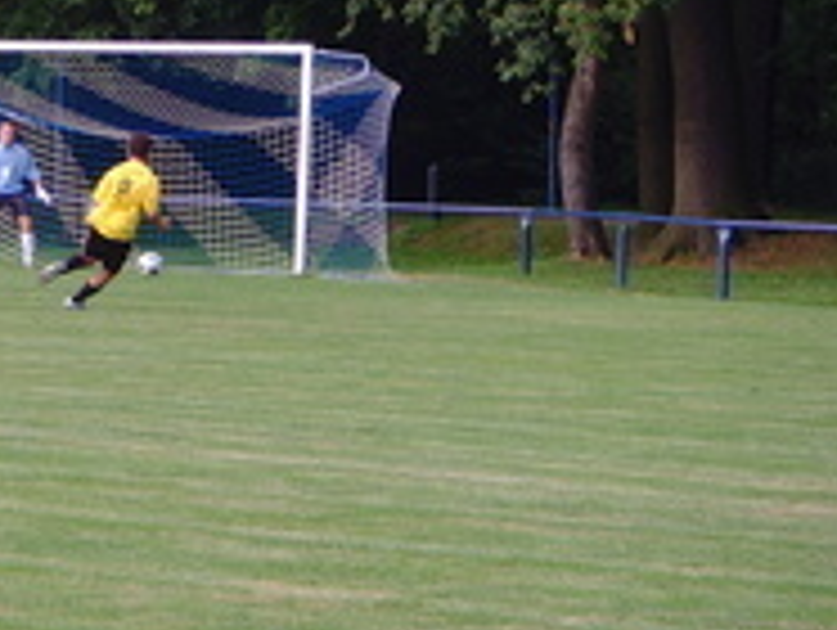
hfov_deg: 9.1
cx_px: -176
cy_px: 25
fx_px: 5205
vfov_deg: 6.9
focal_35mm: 215
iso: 100
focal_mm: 13.7
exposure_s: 1/125
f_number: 4.2
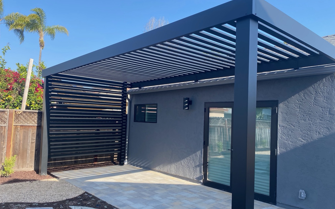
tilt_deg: +1.5
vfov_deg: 44.5
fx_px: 256
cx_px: 167
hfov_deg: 66.5
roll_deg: -0.5
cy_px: 113
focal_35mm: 28
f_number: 1.8
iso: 32
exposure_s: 1/719
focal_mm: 4.25
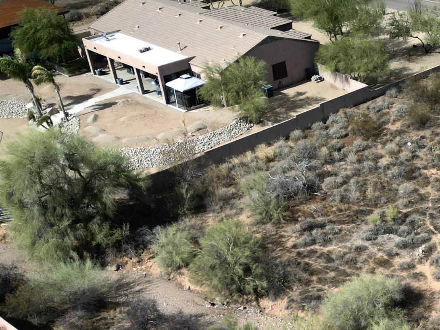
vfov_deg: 21.4
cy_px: 340
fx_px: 839
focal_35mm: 66
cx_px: 486
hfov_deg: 26.9
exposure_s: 1/5000
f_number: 1.7
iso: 120
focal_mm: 6.72
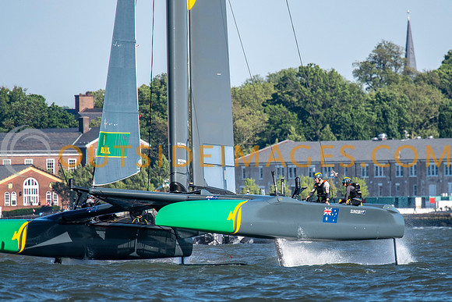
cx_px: 285
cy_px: 191
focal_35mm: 810
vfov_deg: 1.7
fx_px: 10167
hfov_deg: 2.5
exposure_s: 1/2000
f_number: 5.6
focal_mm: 420
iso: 500
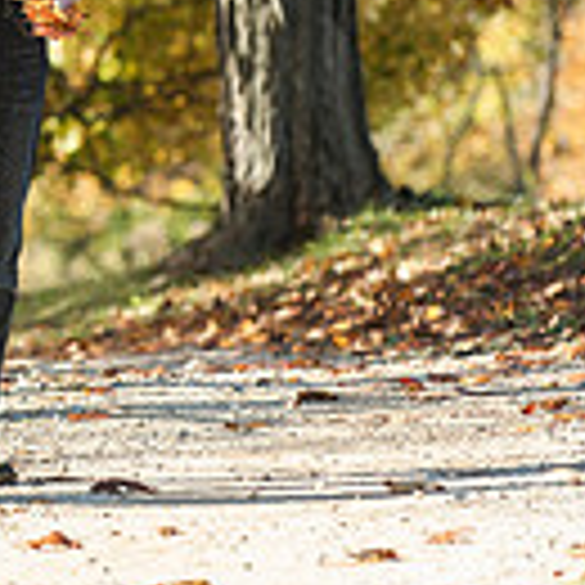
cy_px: 7
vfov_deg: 2.7
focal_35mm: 644
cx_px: -302
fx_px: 12313
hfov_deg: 2.7
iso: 500
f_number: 4
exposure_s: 1/2000
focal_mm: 170
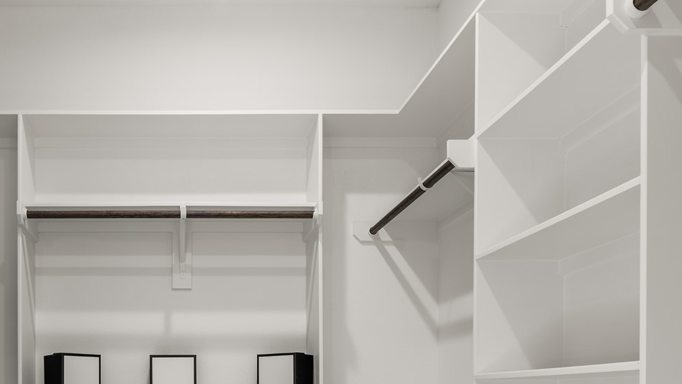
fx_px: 669
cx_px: 179
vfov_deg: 29.5
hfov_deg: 51.9
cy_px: 397
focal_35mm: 37
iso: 200
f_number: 9
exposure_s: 1.3
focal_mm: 16
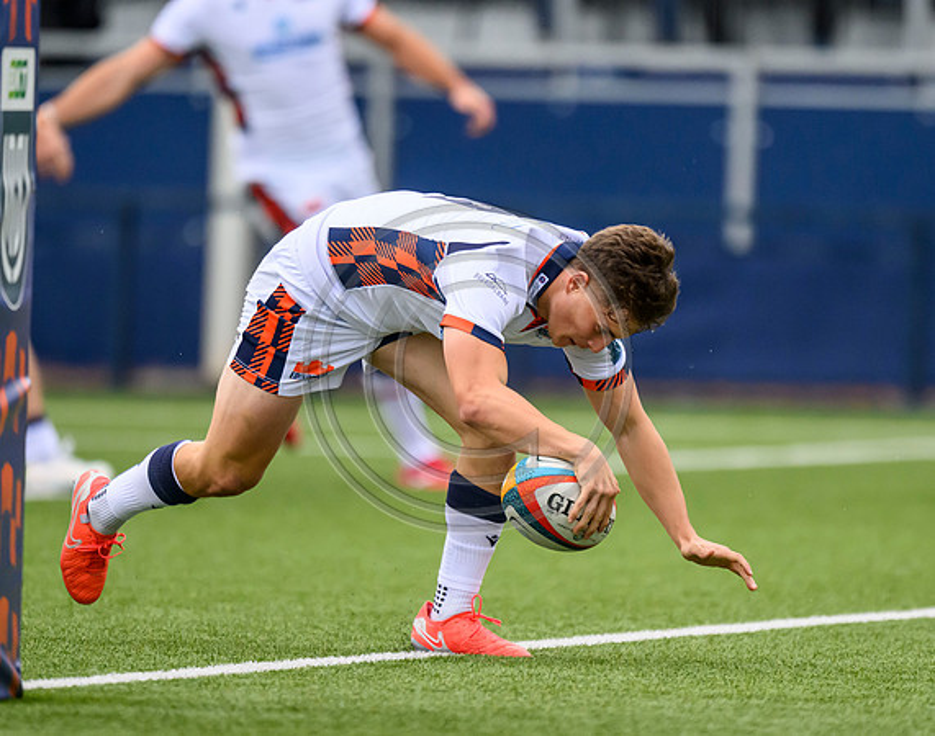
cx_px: 463
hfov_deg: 2.7
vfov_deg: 2.1
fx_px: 20101
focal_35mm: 731
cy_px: 334
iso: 4000
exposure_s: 1/4000
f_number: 4
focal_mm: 560
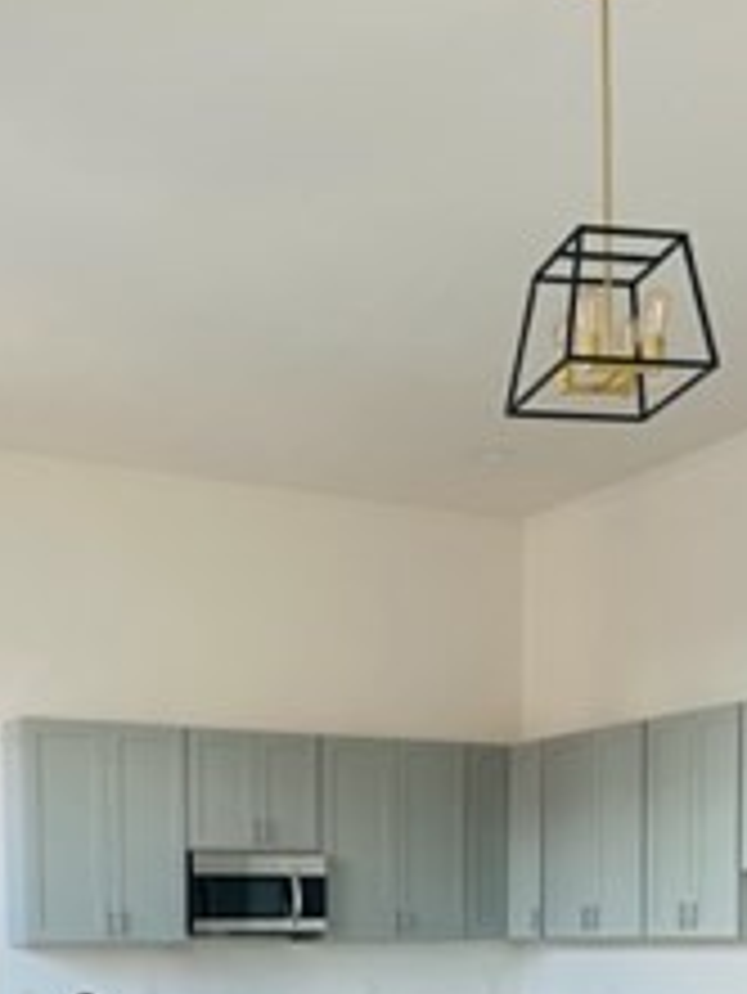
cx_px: 234
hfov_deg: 27.3
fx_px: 1523
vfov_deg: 33.2
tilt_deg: -1.8
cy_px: 990
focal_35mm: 53
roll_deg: +0.4
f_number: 1.5
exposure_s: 1/121
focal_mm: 5.7
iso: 100
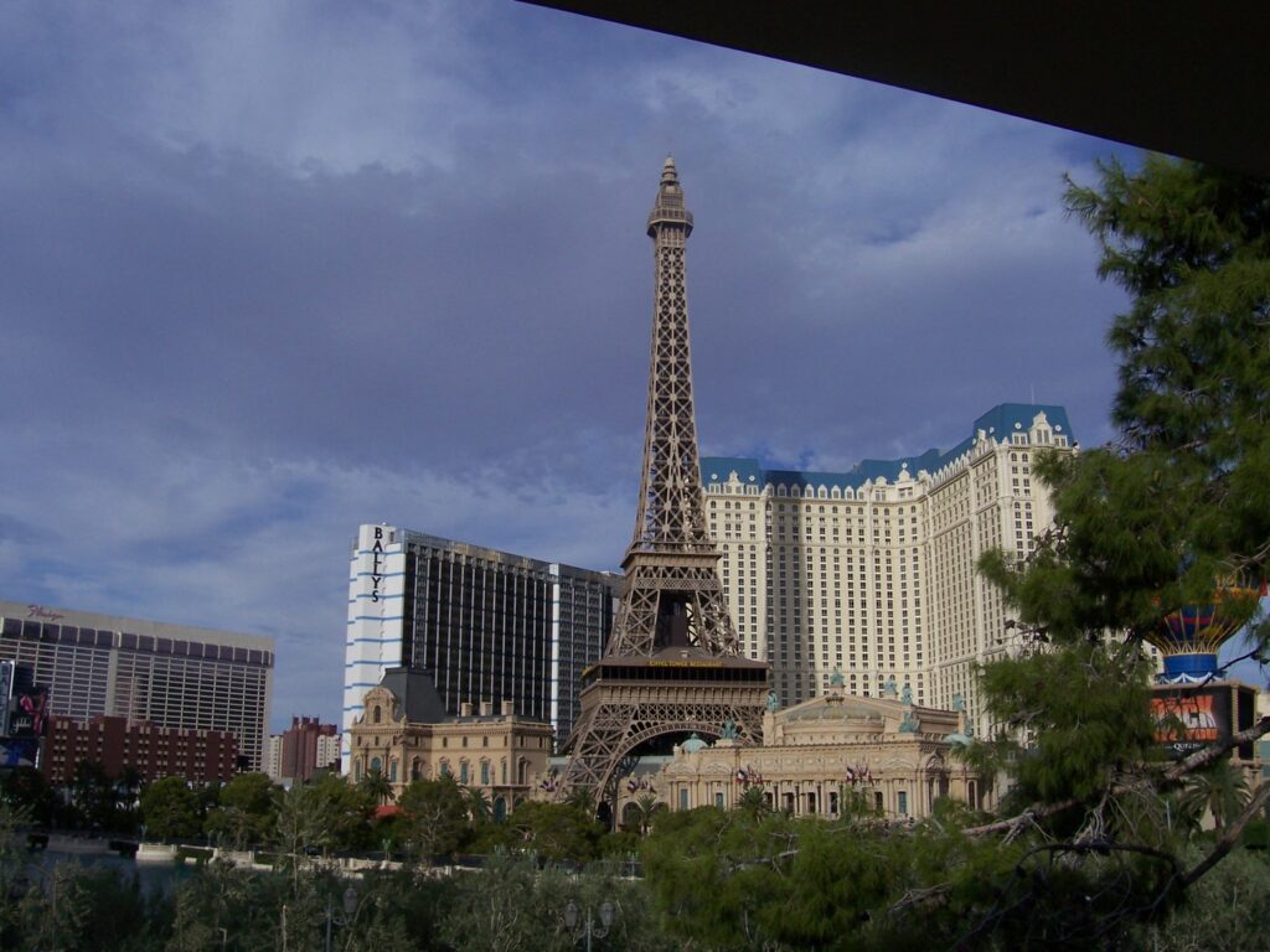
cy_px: 476
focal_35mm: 34
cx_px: 635
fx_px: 1247
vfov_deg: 41.8
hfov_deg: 54.0
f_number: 5.6
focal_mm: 5.6
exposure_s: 1/1000
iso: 80
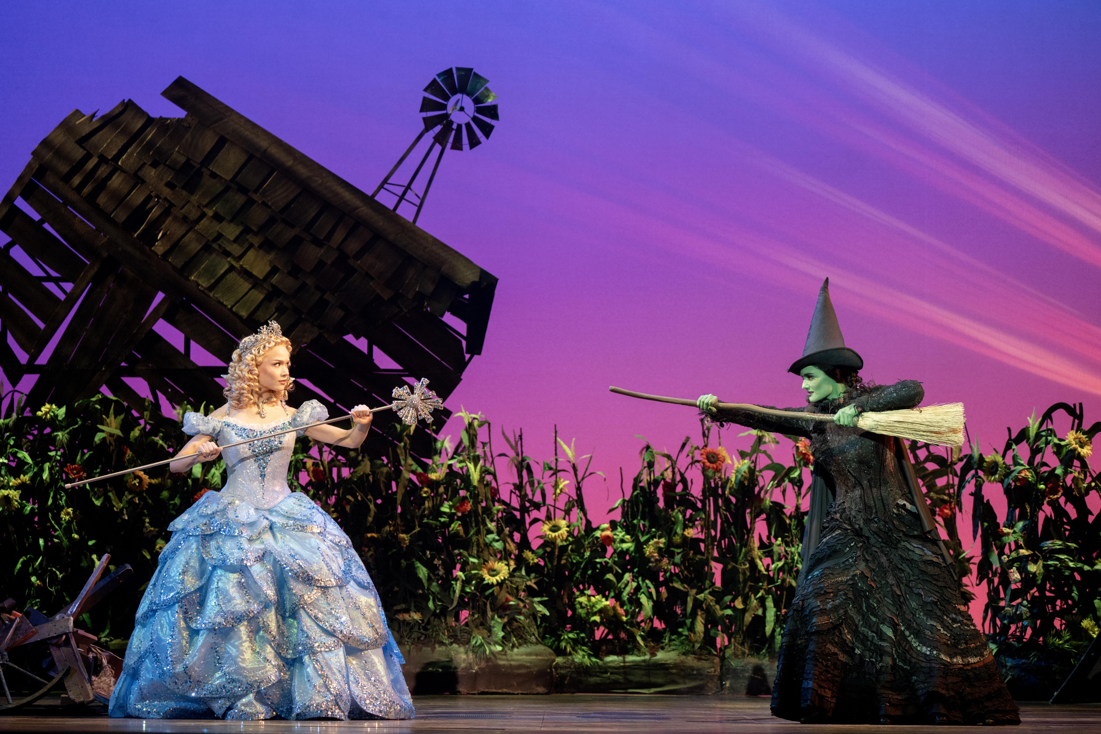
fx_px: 2538
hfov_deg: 24.5
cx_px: 550
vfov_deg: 16.5
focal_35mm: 83
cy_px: 367
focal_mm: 83
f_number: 4
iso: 1600
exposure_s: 1/400
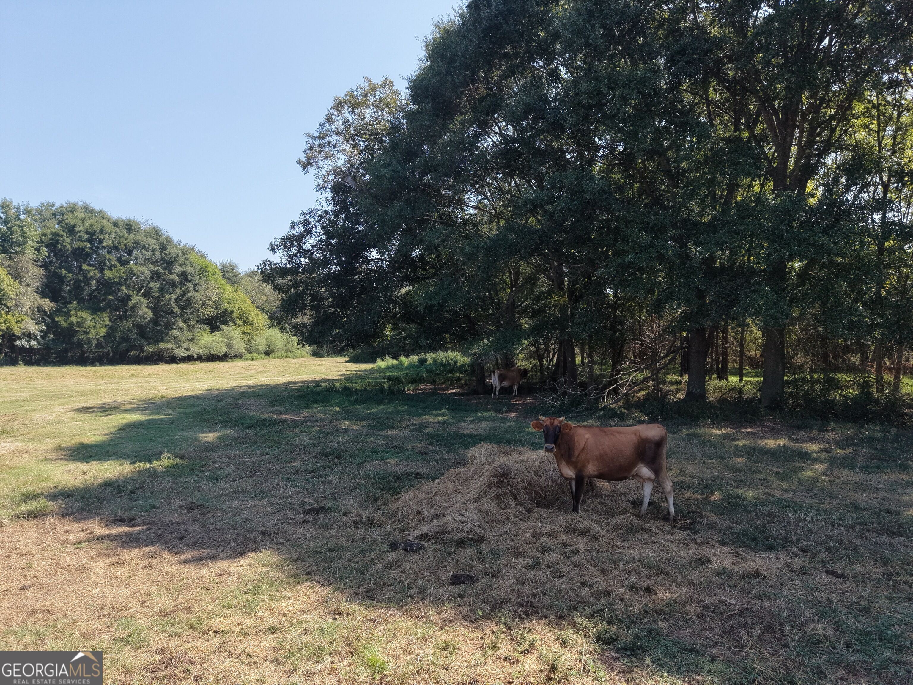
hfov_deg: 71.6
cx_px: 456
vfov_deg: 56.8
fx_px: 633
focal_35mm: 24
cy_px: 342
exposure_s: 1/3200
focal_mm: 8.67
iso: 400
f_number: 1.8
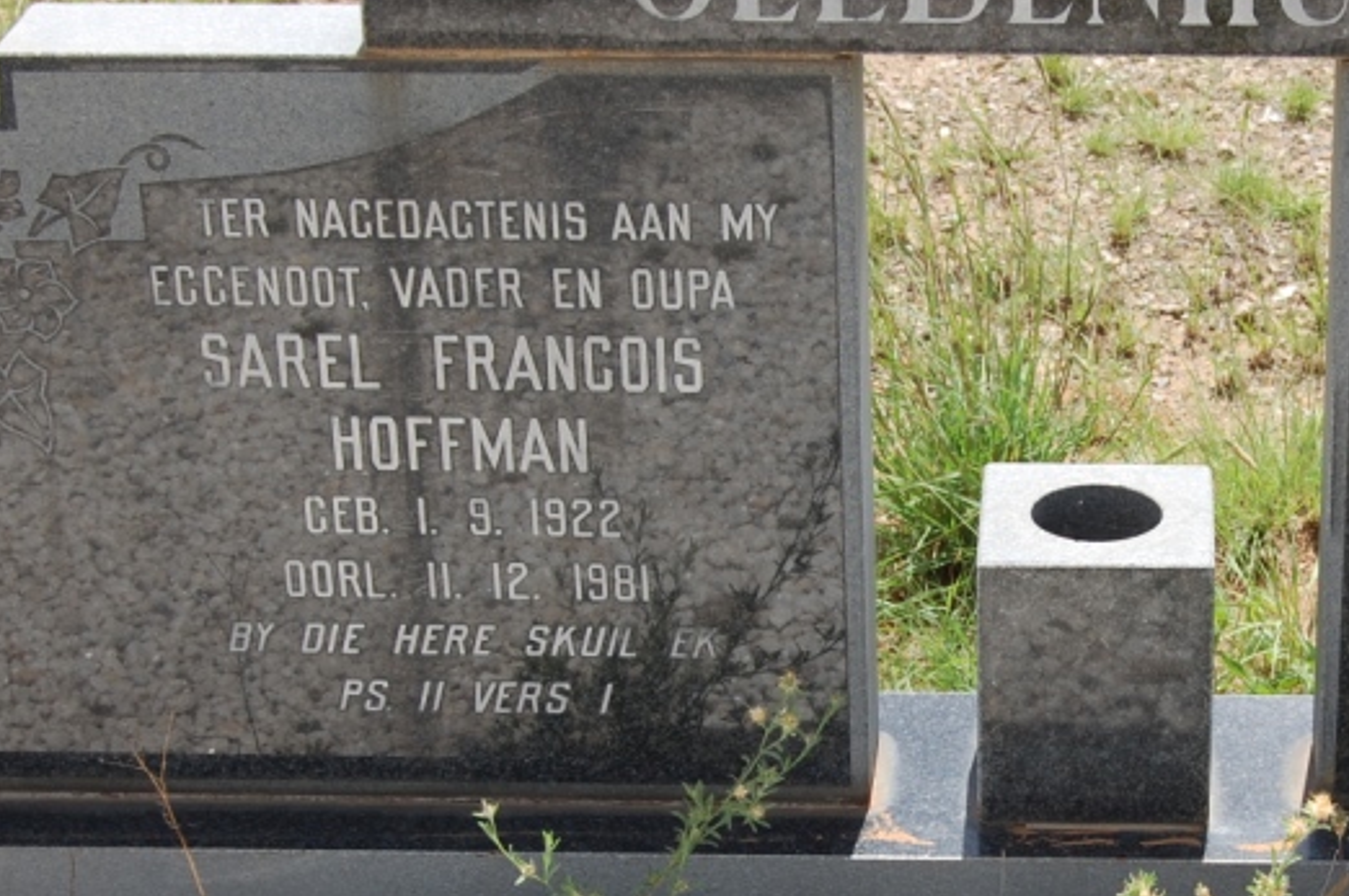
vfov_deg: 13.3
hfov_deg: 19.7
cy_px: 582
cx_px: 1044
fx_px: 3855
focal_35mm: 103
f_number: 8
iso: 200
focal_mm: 35
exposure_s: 1/250
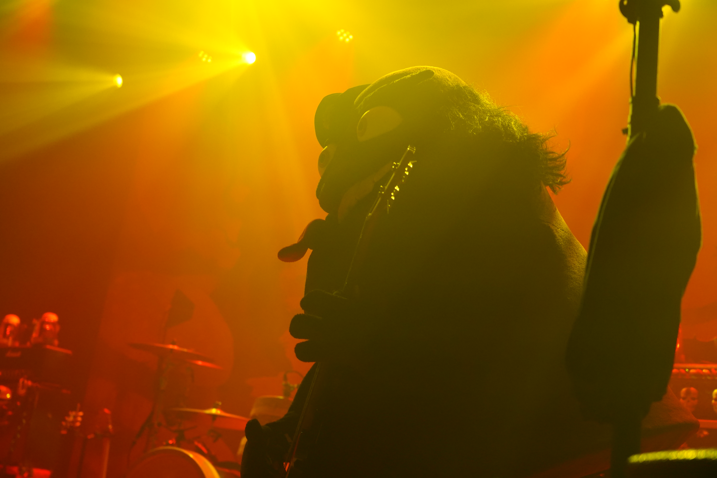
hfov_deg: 35.6
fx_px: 1115
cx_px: 358
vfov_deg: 24.2
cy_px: 239
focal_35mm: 56
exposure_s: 1/160
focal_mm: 56
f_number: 4
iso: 5000
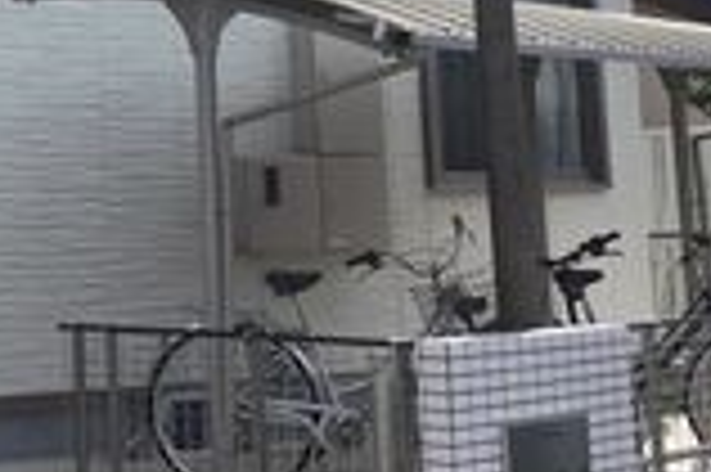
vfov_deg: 13.1
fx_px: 2012
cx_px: -86
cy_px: -83
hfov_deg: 19.2
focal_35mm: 102
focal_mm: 3.3
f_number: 2.4
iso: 25
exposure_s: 1/858
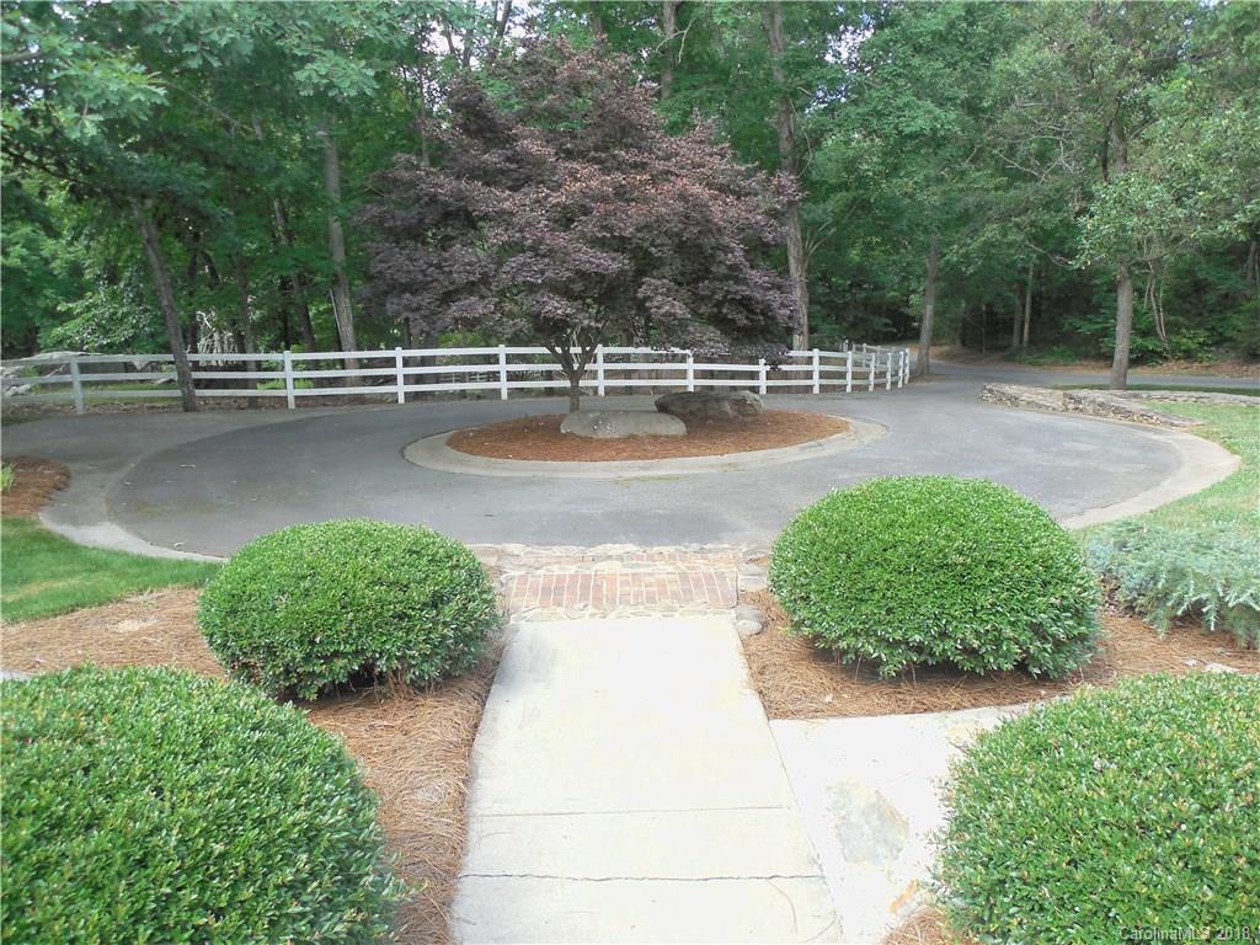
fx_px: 910
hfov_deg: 69.4
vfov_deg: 54.9
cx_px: 630
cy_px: 472
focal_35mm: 25
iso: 125
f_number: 3.3
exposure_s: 1/200
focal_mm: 4.5
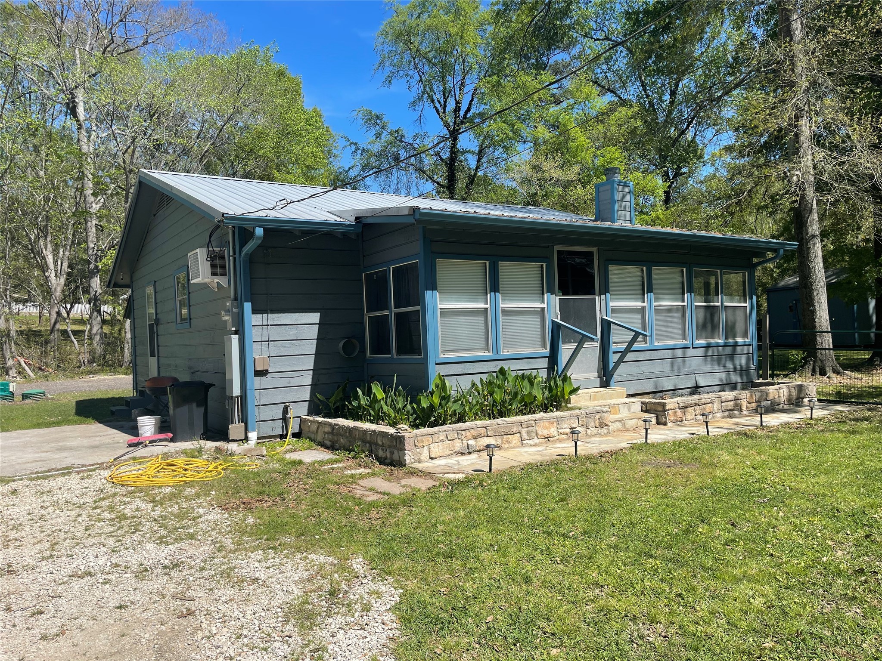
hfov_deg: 67.3
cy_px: 330
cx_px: 441
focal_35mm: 26
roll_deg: +1.9
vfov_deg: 53.1
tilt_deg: -0.9
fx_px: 662
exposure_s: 1/3086
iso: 32
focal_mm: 5.1
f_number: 1.6
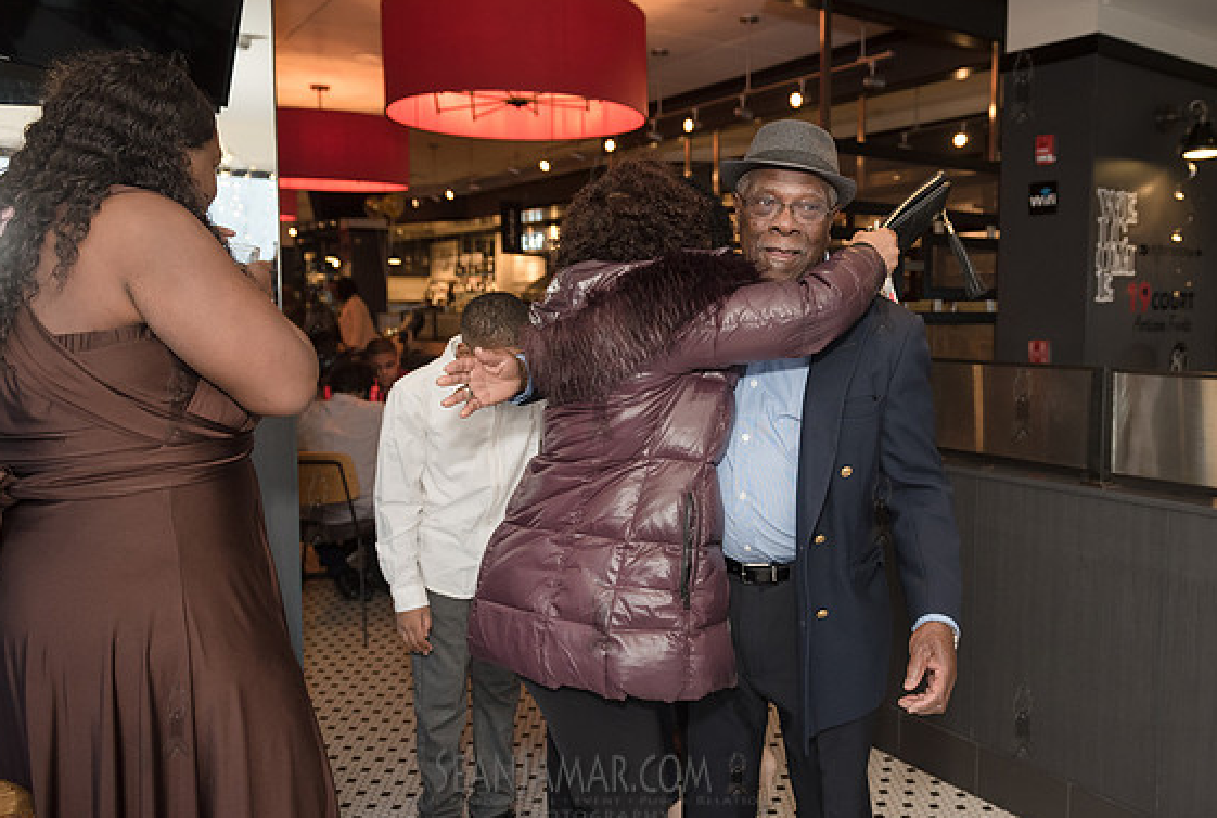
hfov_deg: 61.3
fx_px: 1017
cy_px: 392
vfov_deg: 43.8
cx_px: 732
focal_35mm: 30
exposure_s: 1/320
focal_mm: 24
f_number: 3.5
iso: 1250
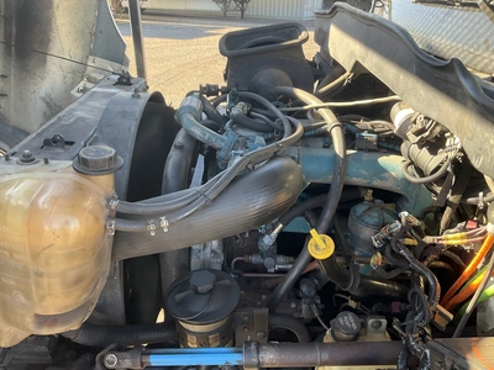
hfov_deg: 61.7
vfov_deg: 48.2
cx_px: 247
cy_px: 185
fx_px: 414
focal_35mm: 29
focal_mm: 3
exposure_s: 1/122
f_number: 1.8
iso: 40
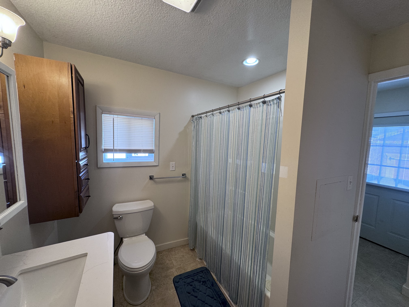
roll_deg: -2.2
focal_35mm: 14
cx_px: 204
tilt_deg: -5.4
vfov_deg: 85.7
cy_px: 154
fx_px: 165
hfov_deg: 102.1
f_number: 2.2
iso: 125
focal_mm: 2.22
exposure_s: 1/120
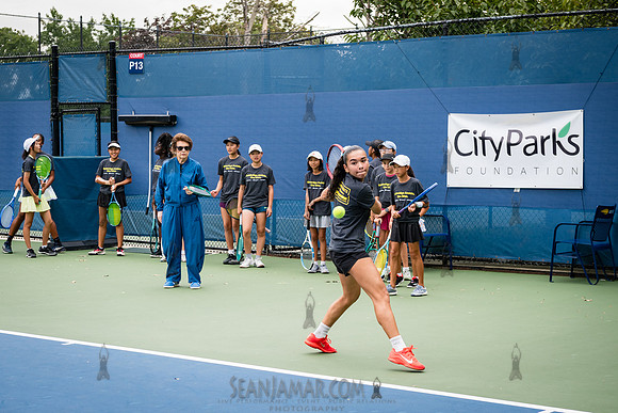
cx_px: 268
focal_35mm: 75
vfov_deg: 18.1
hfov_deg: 26.9
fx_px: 1291
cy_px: 245
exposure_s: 1/400
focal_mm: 62
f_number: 4.5
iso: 400
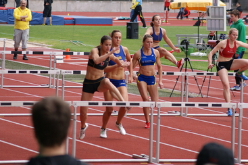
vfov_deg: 4.8
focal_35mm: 287
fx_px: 1975
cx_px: 149
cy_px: 49
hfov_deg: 7.2
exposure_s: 1/400
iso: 100
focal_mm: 130
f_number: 4.5
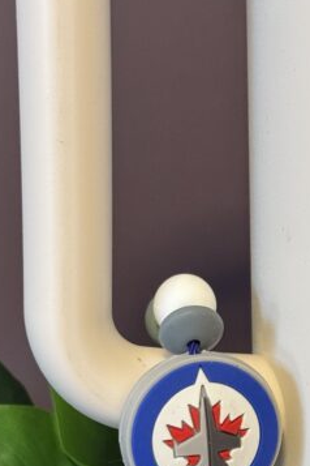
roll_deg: -1.5
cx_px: 186
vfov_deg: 17.7
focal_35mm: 112
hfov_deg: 12.2
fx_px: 1447
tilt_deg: -19.5
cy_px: 486
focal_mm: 6.76
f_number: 1.78
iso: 250
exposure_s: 1/40
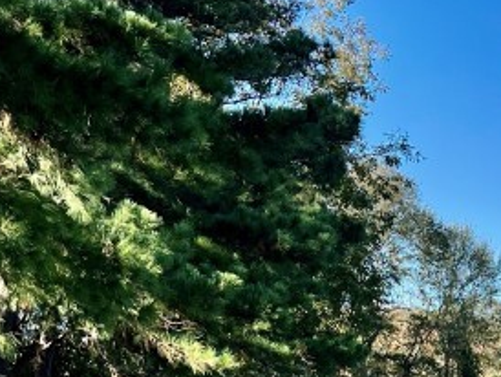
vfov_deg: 14.8
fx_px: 1405
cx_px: 585
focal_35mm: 97
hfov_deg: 19.2
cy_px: 432
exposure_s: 1/2083
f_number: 1.5
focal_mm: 5.7
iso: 50
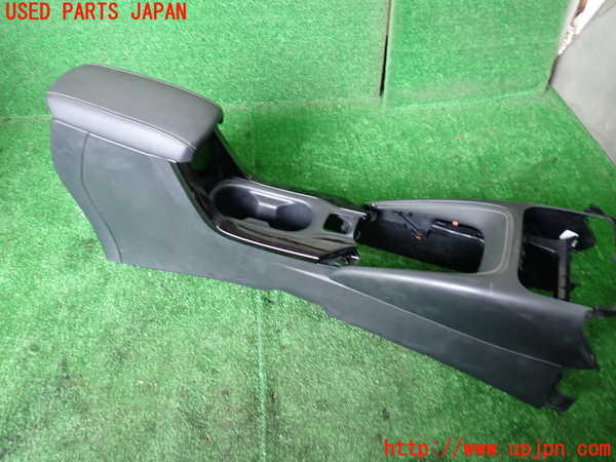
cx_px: 308
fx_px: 534
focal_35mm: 30
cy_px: 231
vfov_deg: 46.8
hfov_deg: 60.0
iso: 400
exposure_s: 1/30
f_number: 2.3
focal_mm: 5.4
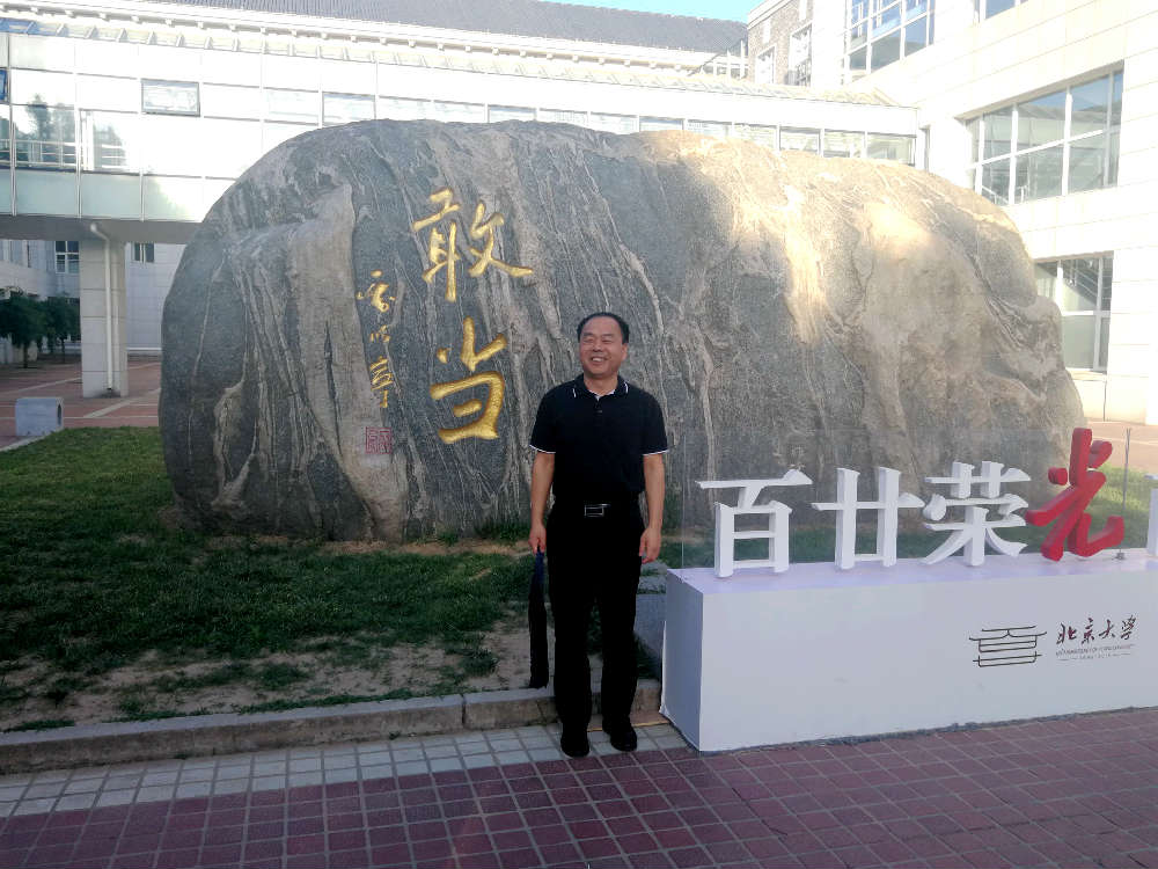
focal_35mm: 29
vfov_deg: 48.2
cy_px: 434
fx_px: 970
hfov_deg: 61.7
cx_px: 579
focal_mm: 3.95
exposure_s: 1/312
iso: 50
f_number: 2.2
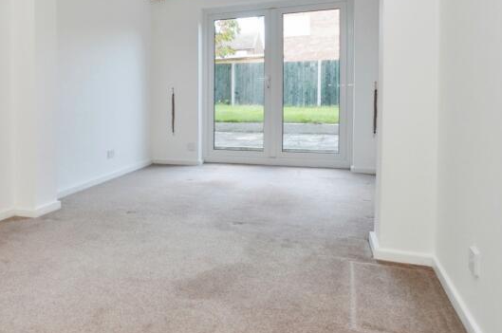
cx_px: 75
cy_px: 115
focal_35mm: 32
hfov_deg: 53.4
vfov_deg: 40.6
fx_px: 445
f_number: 4.5
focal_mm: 11
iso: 400
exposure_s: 1/80
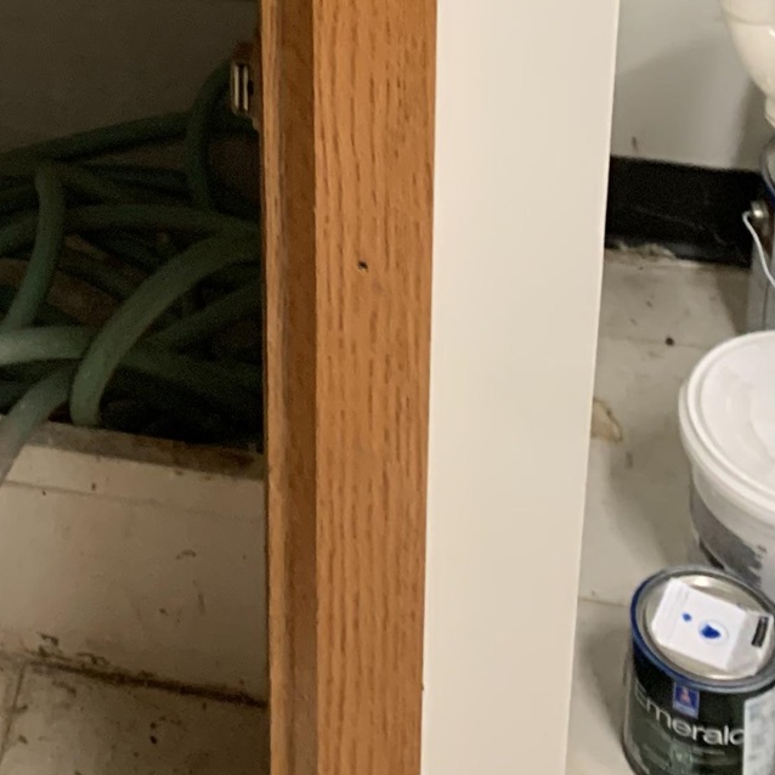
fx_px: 2102
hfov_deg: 20.0
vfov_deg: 18.6
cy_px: -368
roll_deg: +6.0
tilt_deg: -24.4
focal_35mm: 83
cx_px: -70
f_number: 1.8
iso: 320
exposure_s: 1/30
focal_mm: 4.25
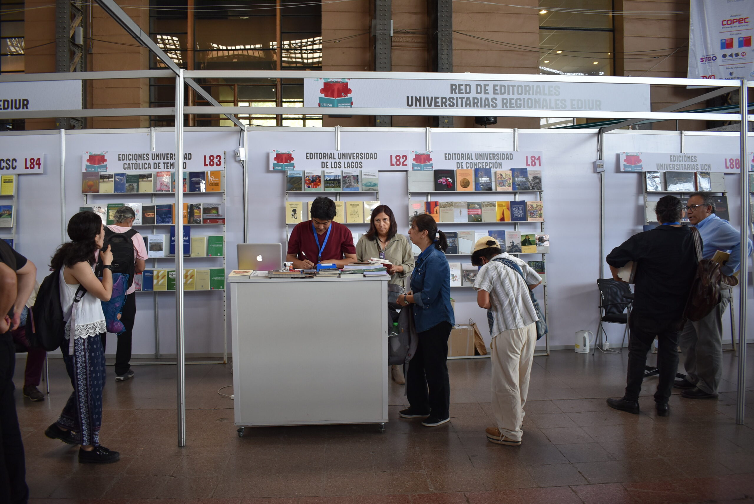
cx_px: 377
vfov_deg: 48.0
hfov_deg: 67.3
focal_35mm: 27
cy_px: 252
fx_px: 566
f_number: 4
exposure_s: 1/60
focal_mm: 18
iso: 400
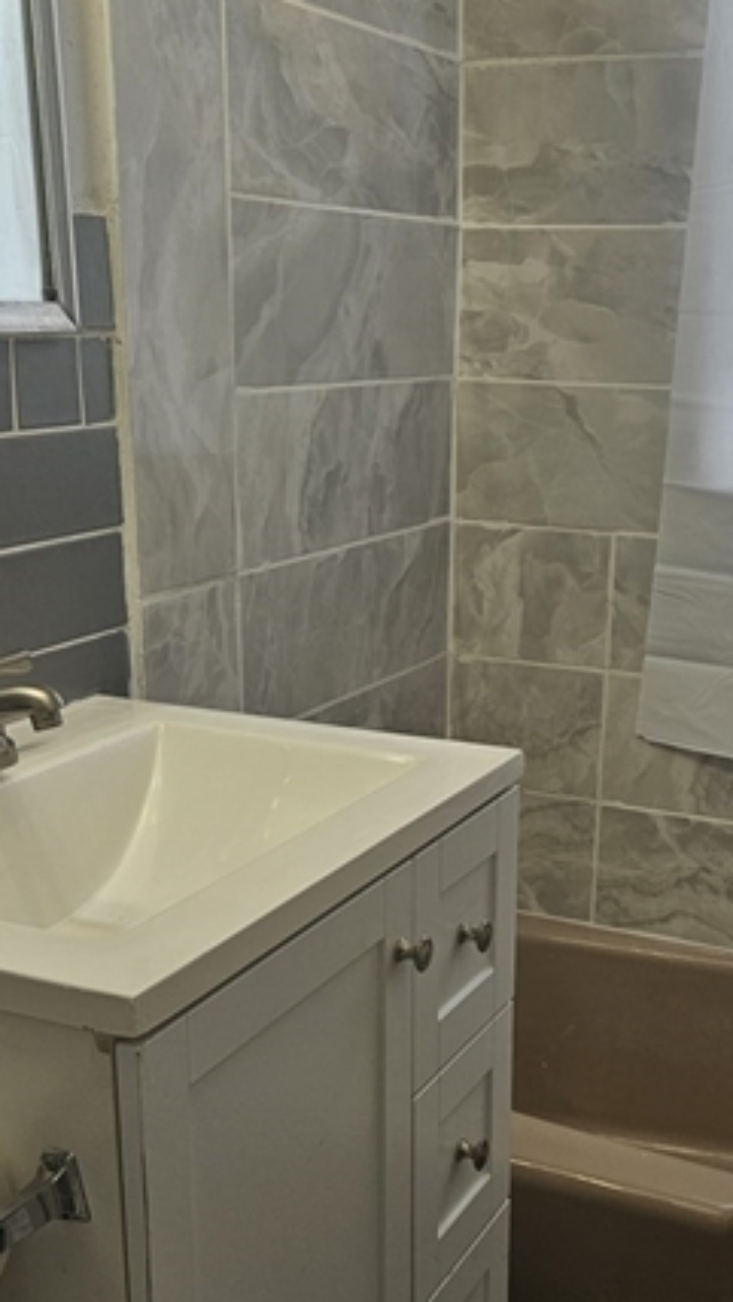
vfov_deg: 44.9
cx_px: 478
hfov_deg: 26.4
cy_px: 846
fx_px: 1554
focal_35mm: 45
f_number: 1.8
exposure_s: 1/120
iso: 50
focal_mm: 5.4
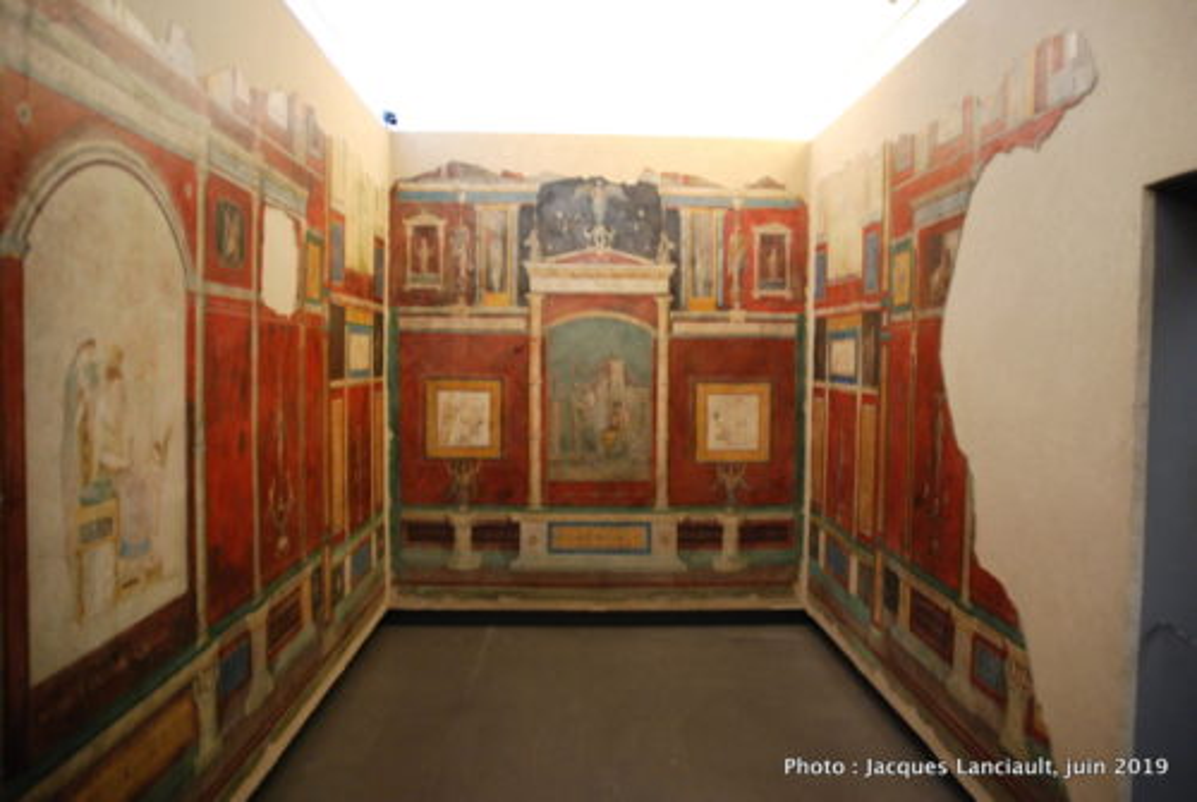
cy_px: 401
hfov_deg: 67.3
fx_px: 899
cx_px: 598
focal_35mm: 27
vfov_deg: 48.1
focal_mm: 18
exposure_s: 1/10
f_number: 3.5
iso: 800
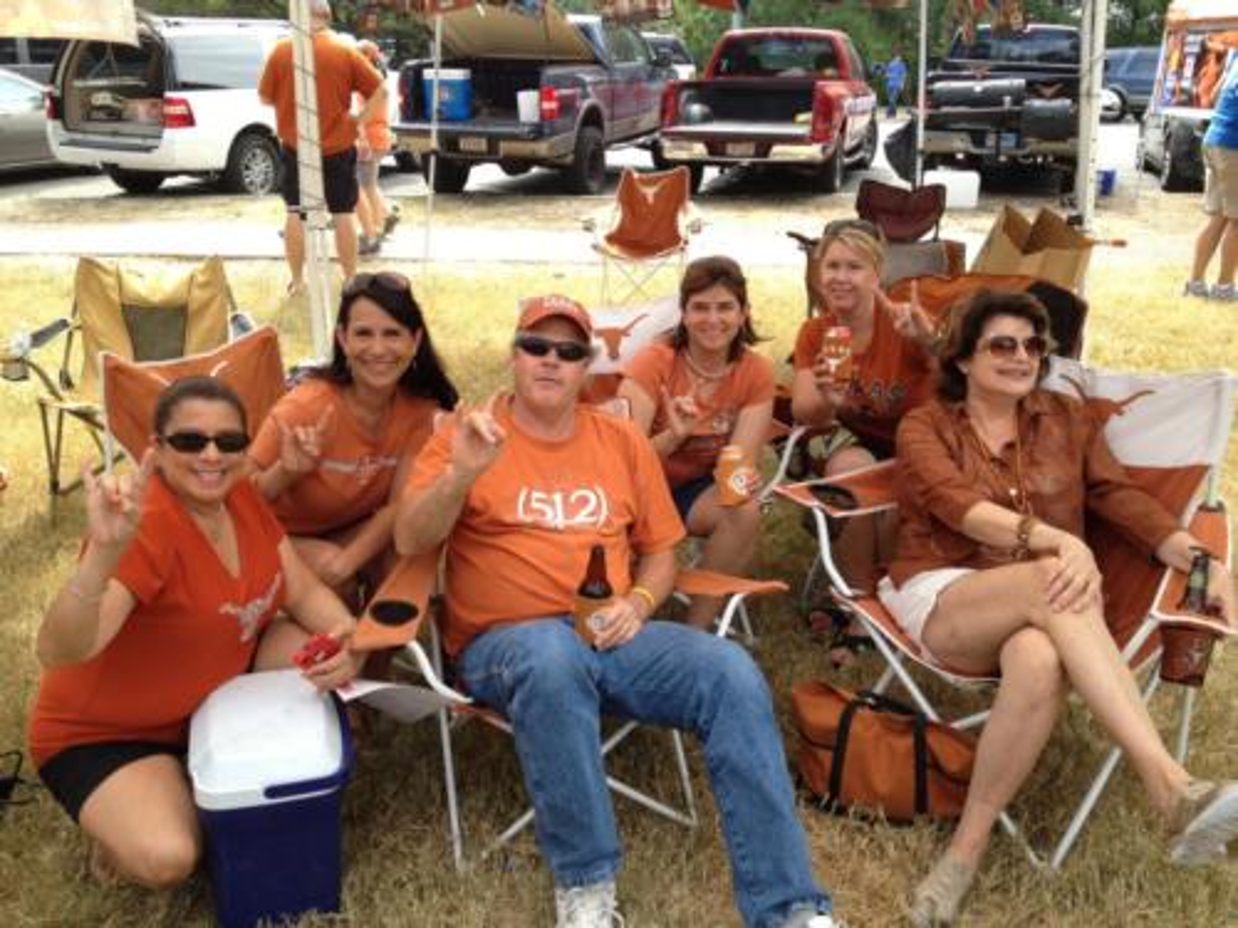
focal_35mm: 35
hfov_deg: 52.6
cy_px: 464
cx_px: 619
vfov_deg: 40.7
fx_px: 1252
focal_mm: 4.28
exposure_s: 1/188
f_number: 2.4
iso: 64
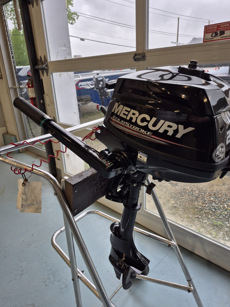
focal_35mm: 23
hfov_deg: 58.9
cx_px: 115
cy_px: 154
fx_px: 204
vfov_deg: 73.9
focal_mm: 5.4
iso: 40
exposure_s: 1/180
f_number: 1.8
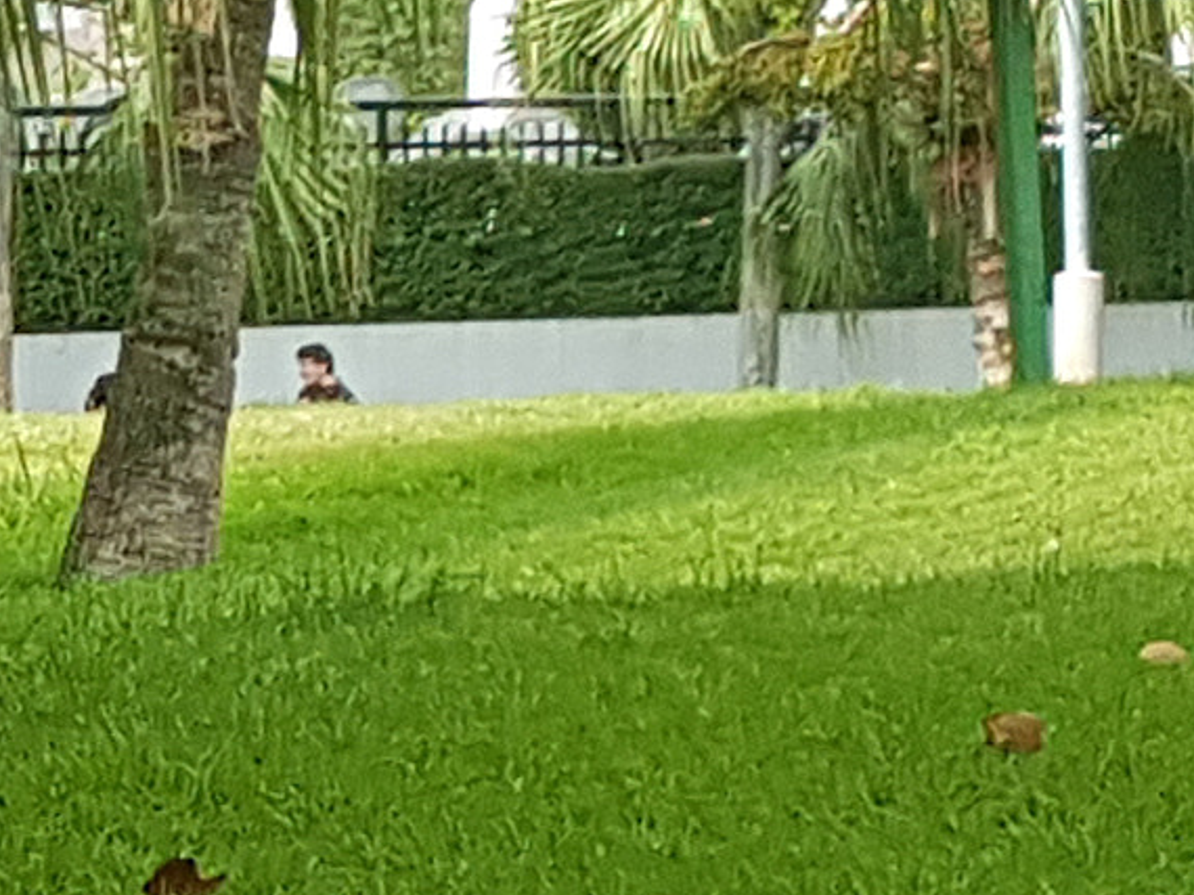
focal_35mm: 73
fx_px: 2517
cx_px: -253
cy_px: 323
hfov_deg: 24.2
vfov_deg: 20.1
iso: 40
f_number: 1.7
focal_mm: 4.2
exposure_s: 1/481
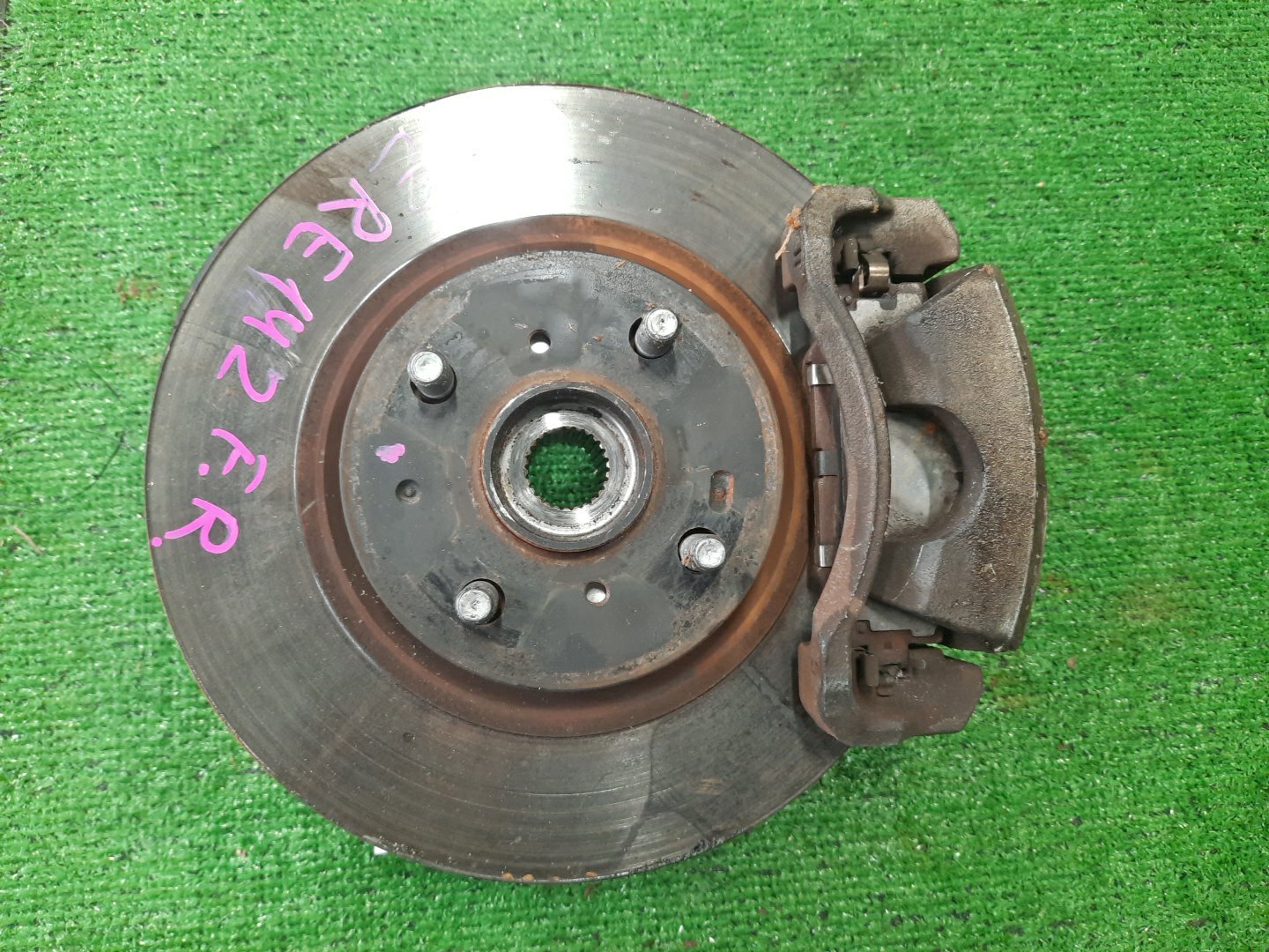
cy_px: 476
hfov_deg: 69.4
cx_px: 634
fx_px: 916
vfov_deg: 54.9
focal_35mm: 25
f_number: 2
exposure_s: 1/33
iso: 273
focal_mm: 4.6
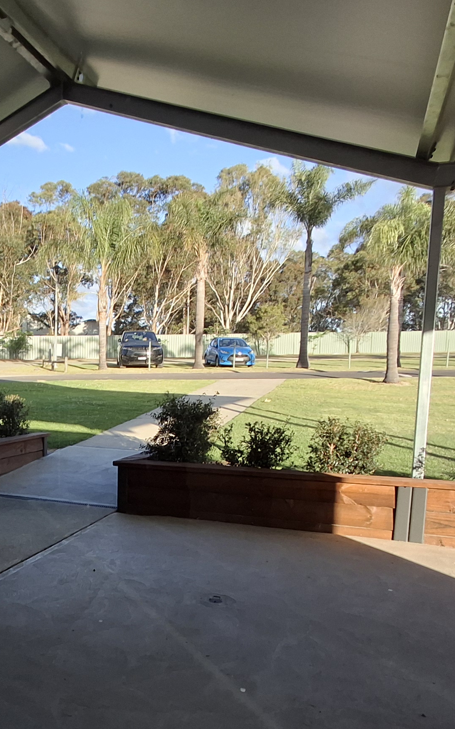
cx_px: 75
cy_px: 462
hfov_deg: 37.6
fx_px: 635
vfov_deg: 58.8
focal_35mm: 32
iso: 50
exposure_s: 1/50
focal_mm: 1.64
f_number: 2.2
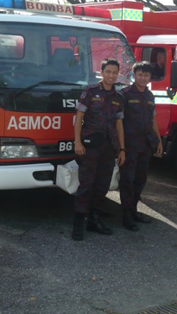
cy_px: 111
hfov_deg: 18.0
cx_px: 116
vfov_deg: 31.2
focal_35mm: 67
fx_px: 559
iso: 100
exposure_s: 1/640
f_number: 2.8
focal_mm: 5.8
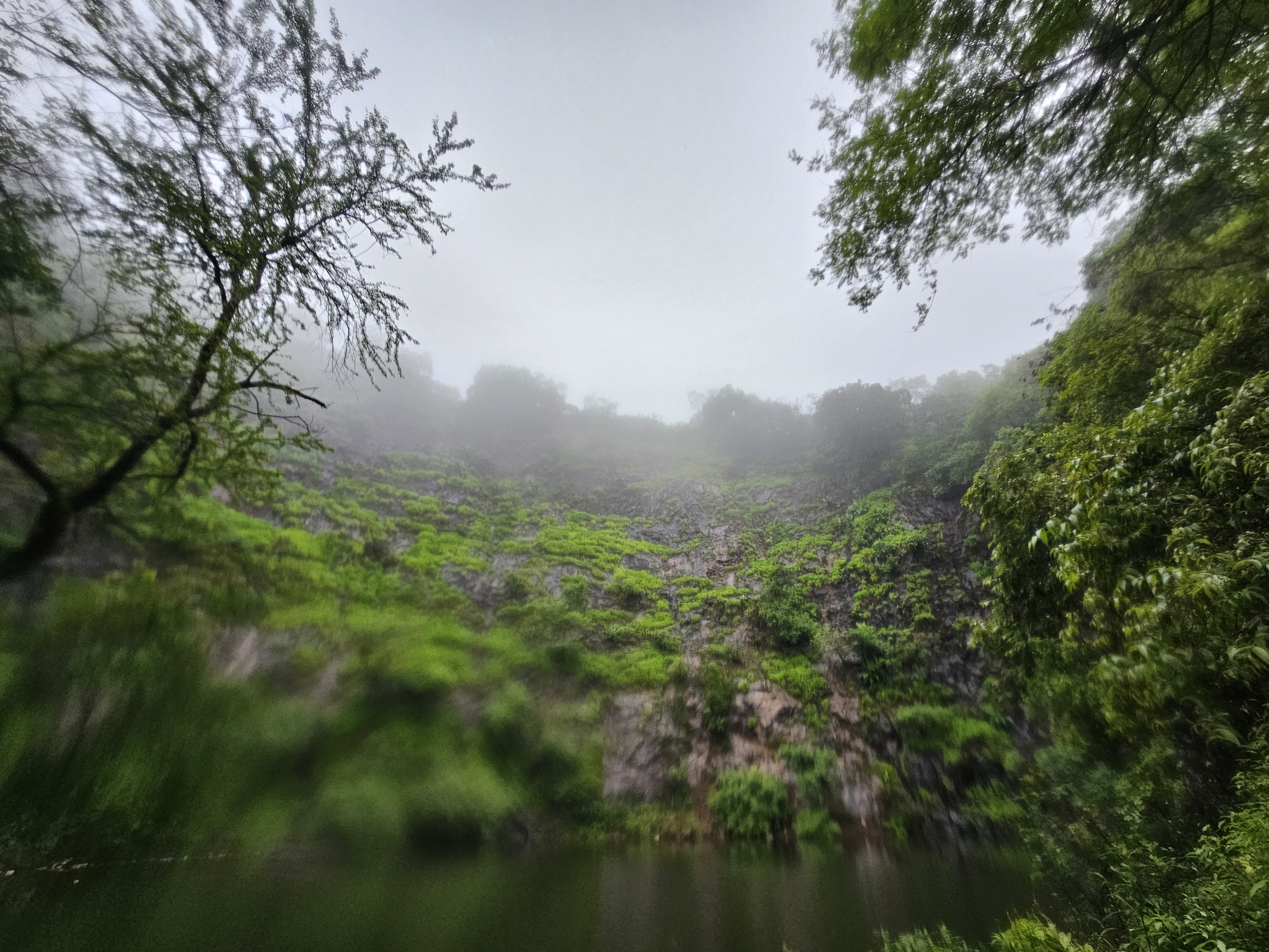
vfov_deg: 89.9
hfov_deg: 106.2
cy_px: 476
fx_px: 477
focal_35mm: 13
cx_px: 634
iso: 80
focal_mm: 2.2
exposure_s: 1/50
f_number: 2.2
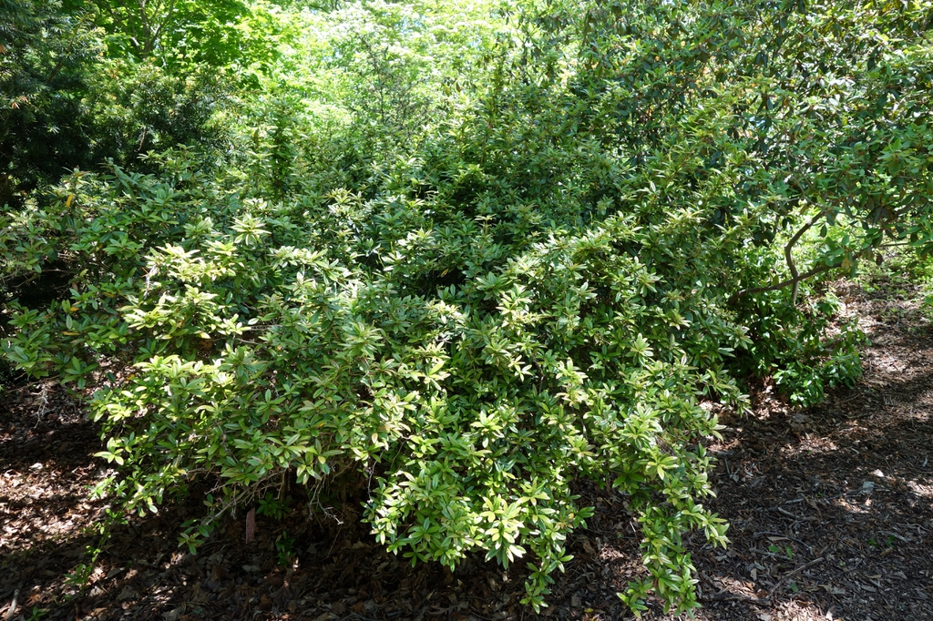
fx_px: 725
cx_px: 466
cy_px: 310
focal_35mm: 28
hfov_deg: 65.5
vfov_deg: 46.4
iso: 125
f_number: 4
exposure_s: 1/100
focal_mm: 10.4
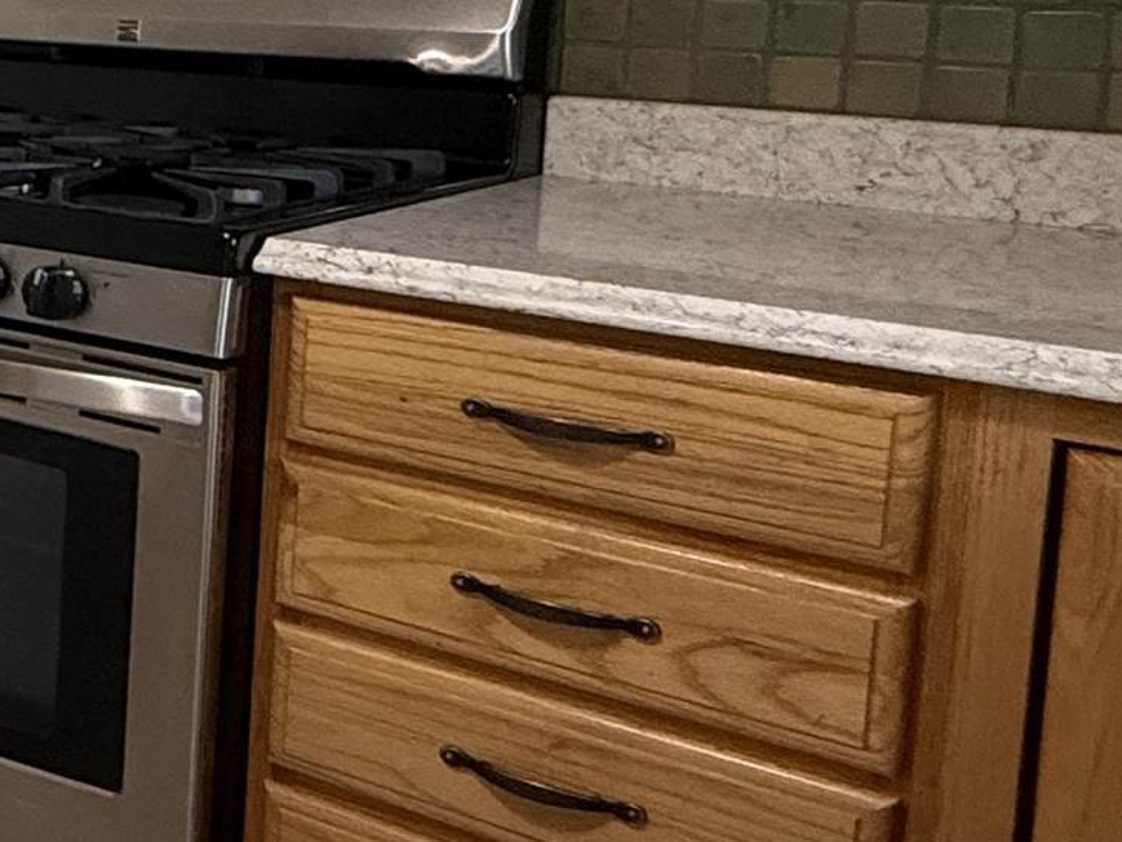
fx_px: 1913
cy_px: 94
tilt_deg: -6.1
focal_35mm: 59
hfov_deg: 20.7
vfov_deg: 24.2
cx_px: -970
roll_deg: +0.7
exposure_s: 1/60
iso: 250
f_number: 2.2
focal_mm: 2.22
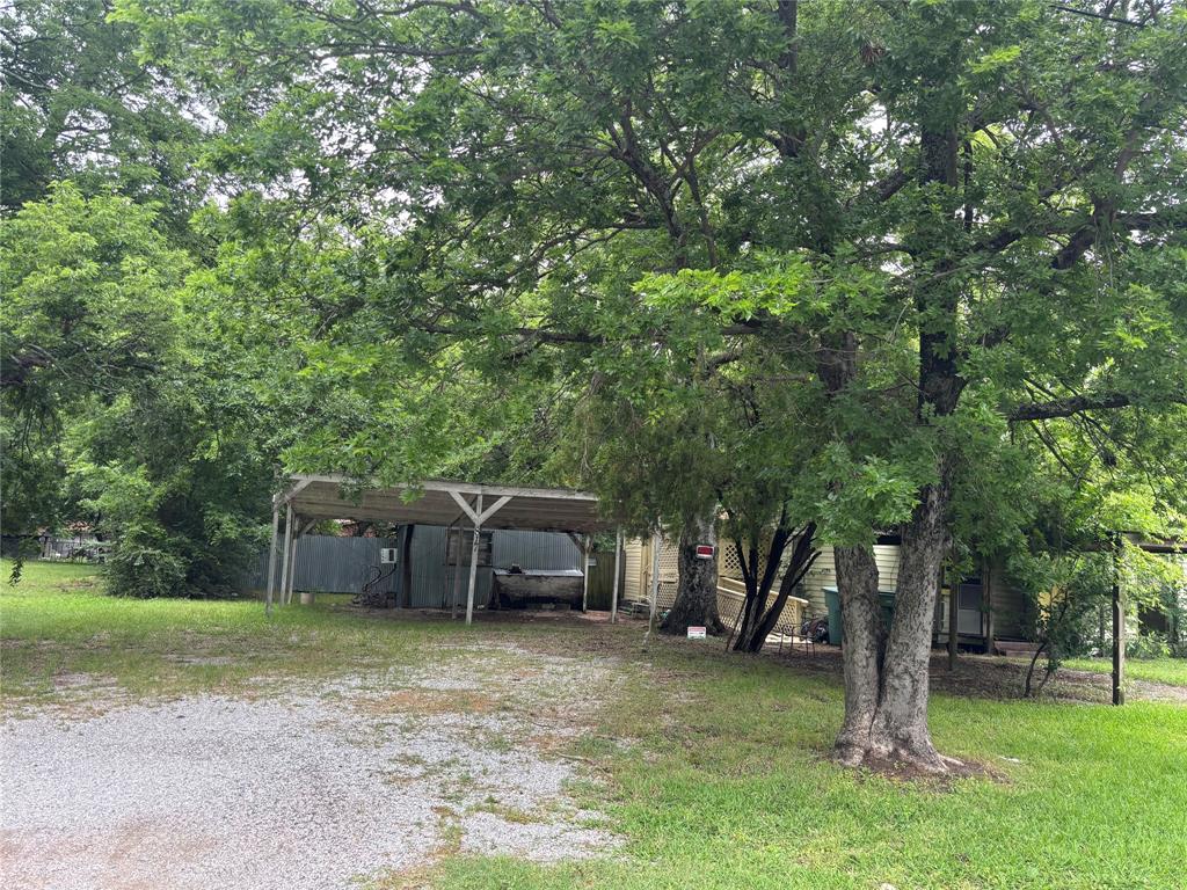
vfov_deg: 53.1
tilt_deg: +6.3
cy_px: 445
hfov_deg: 67.3
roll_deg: -3.9
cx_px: 594
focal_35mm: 26
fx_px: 892
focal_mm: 5.96
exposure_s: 1/308
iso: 50
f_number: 1.6
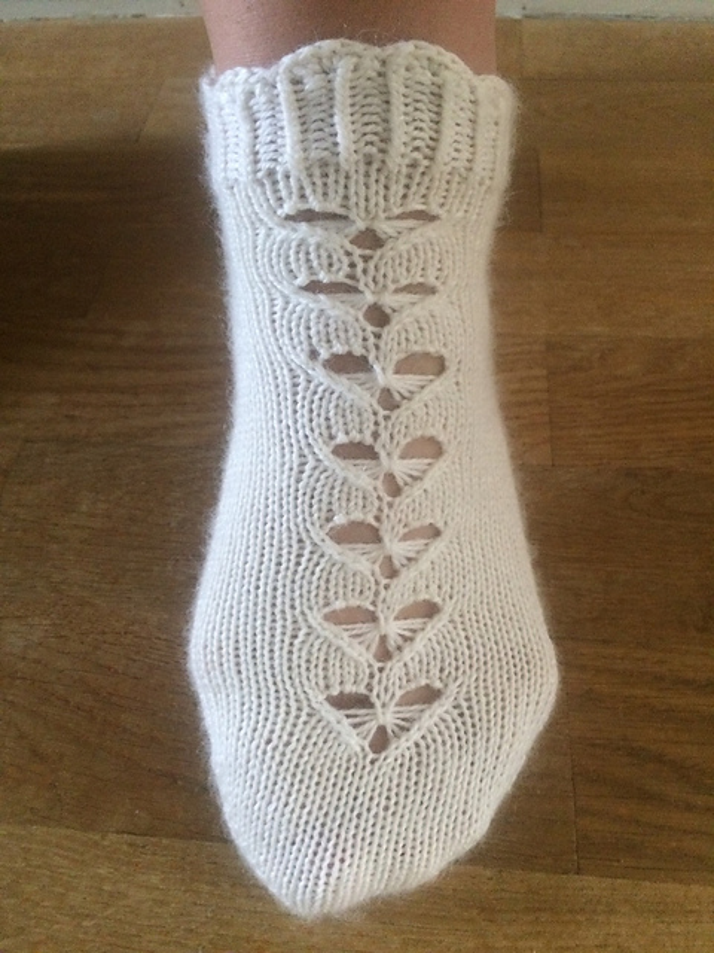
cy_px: 476
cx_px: 357
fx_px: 798
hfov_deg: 48.2
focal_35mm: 29
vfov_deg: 61.7
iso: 320
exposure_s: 1/33
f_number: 2.2
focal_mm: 4.15
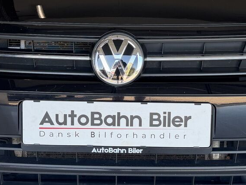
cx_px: 123
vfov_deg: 20.2
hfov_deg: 27.0
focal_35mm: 72
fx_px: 512
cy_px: 34
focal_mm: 6.76
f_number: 1.78
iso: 64
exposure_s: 1/100
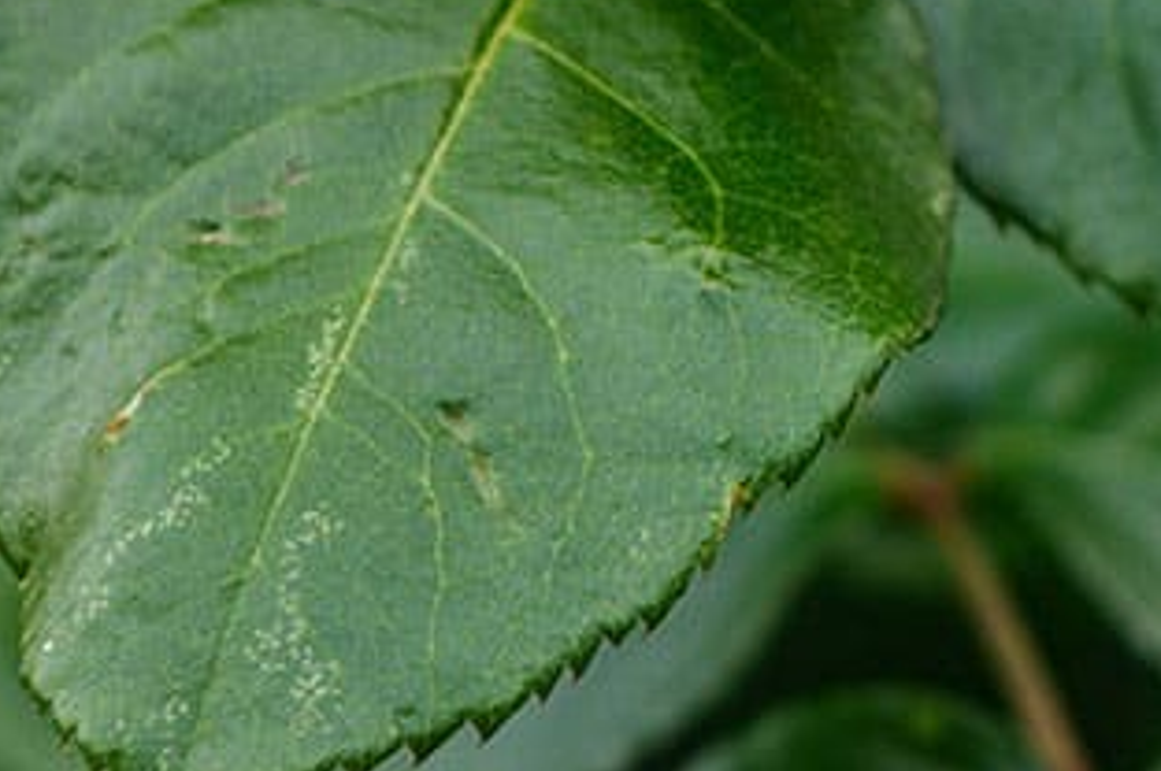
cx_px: 1944
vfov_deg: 4.4
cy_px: -193
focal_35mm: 312
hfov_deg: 6.5
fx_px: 10048
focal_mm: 55
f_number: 4
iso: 200
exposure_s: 1/200
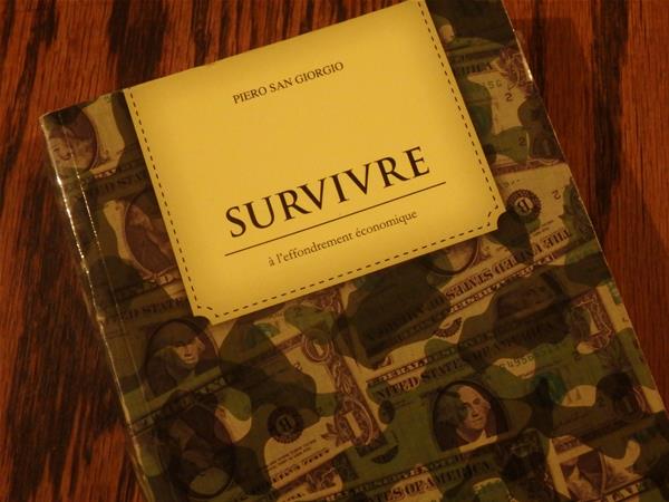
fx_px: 947
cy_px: 251
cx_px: 334
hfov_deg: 38.9
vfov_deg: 29.7
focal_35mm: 49
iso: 1000
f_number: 5.2
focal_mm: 8.7
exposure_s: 1/10
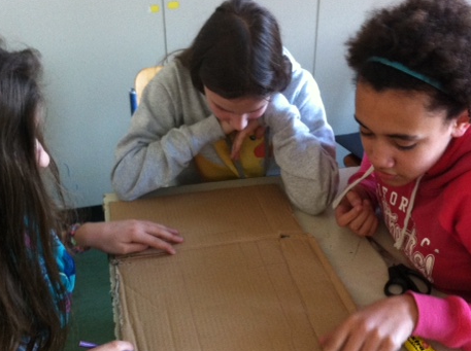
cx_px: 233
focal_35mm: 49
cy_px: 166
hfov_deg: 39.0
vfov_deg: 29.6
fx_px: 665
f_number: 2.8
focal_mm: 3.85
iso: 250
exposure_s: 1/15
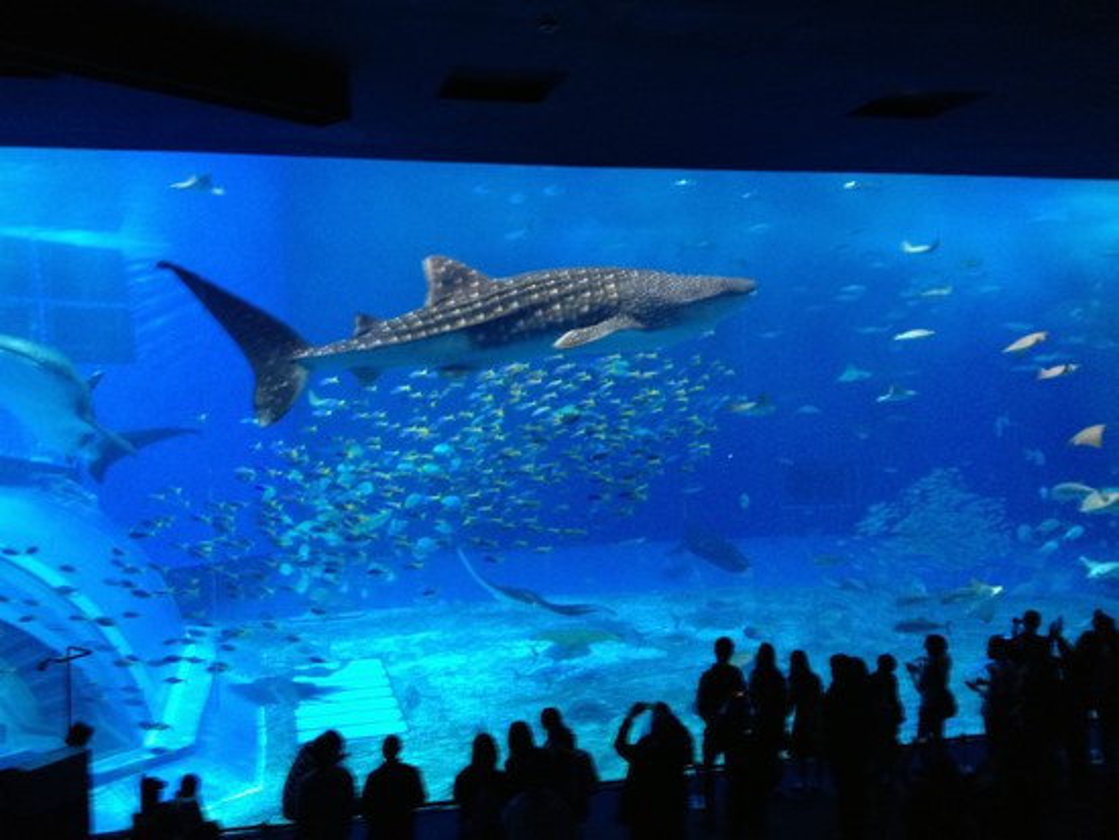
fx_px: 1132
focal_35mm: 35
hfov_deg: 52.6
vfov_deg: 40.7
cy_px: 420
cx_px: 560
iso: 200
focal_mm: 4.28
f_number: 2.4
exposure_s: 1/20
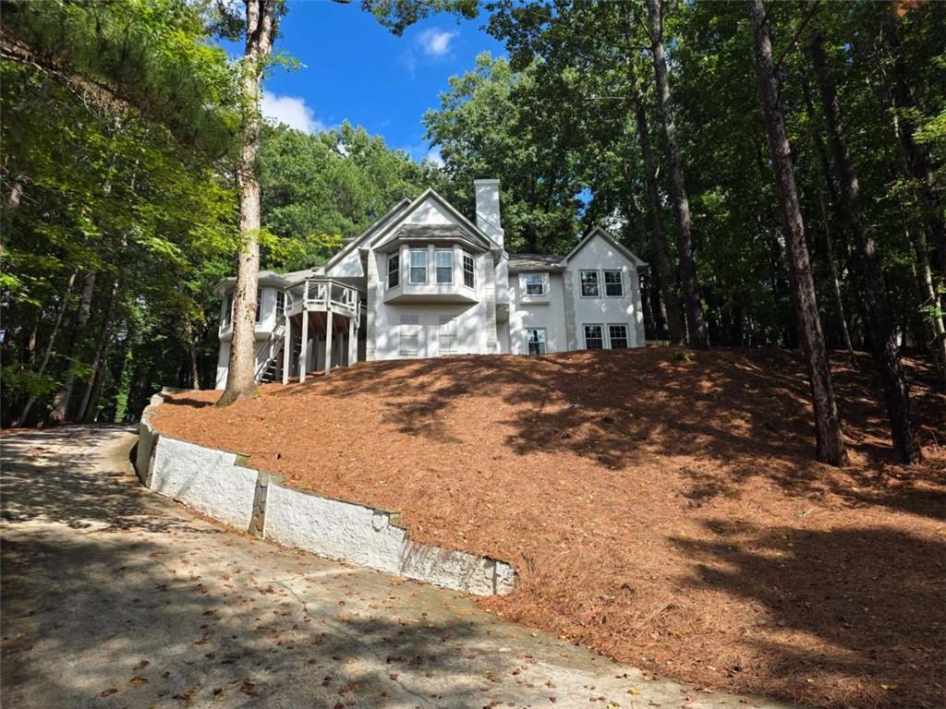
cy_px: 354
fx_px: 629
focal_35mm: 23
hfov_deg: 73.9
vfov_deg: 58.9
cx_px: 473
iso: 80
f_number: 1.7
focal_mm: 6.25
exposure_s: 1/2593
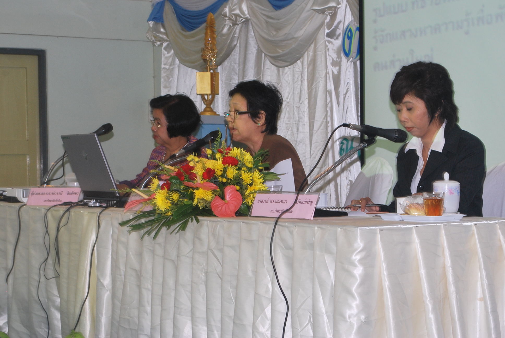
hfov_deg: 27.0
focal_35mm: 75
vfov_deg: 18.2
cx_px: 252
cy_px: 169
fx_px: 1053
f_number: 8
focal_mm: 50
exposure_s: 1/15
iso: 400
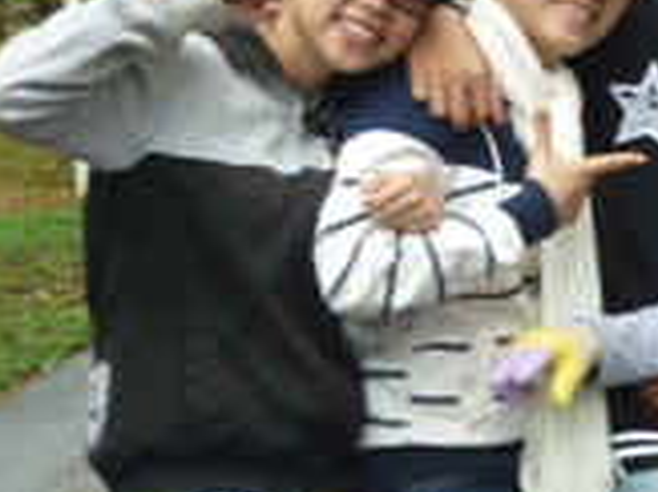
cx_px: 993
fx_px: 3590
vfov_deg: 7.8
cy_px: 359
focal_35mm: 189
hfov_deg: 10.1
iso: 80
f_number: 3.2
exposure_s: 1/40
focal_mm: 8
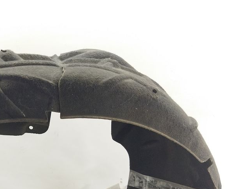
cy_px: 162
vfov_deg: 28.2
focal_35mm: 50
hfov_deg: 36.6
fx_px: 364
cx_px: 44
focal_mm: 4.71
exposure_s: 1/50
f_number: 1.79
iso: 100
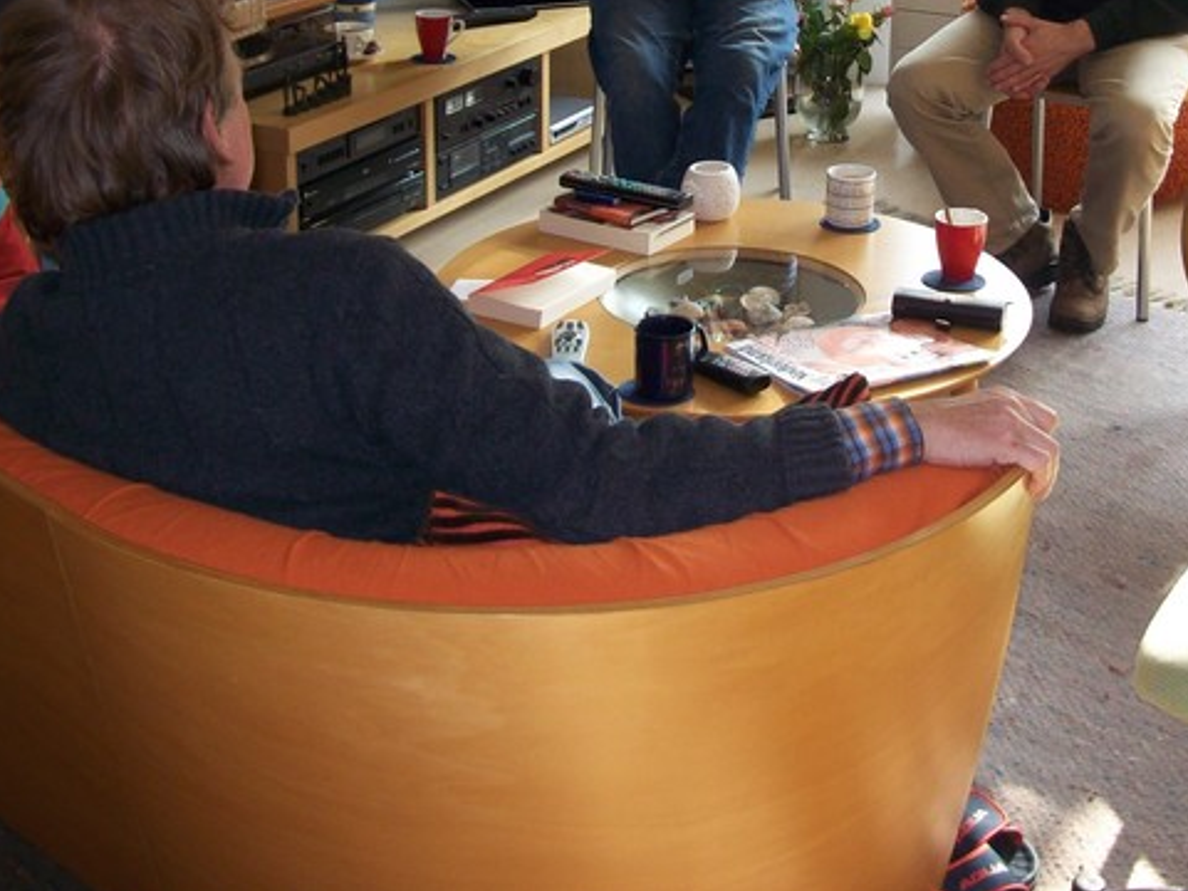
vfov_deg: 24.0
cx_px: 772
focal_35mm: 60
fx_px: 2059
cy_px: 160
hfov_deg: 32.0
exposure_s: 1/64
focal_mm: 6
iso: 80
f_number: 2.7
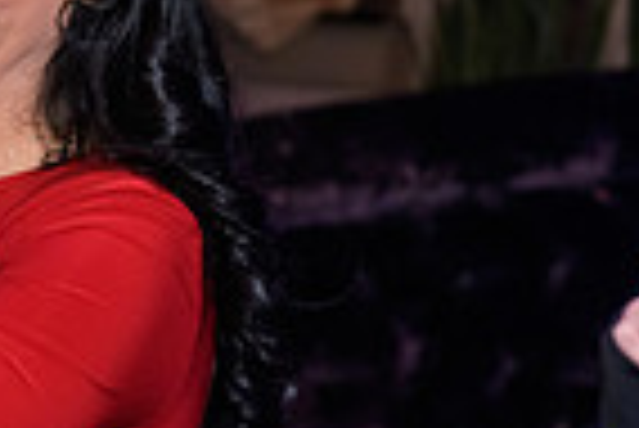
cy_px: 250
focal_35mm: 204
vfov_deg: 6.7
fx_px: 3625
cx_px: -90
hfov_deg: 9.9
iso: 1600
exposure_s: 1/125
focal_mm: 50
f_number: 3.2
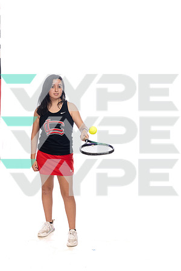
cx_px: 90
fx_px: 377
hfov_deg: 27.0
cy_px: 136
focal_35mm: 50
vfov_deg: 39.6
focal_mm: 50
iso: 800
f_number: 7.1
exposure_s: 1/250
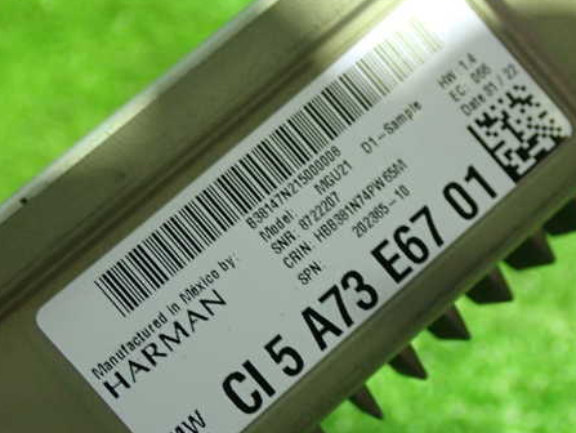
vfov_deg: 24.8
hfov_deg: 32.7
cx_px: 316
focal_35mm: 59
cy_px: 250
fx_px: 983
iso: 800
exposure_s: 1/25
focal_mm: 7.84
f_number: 2.9
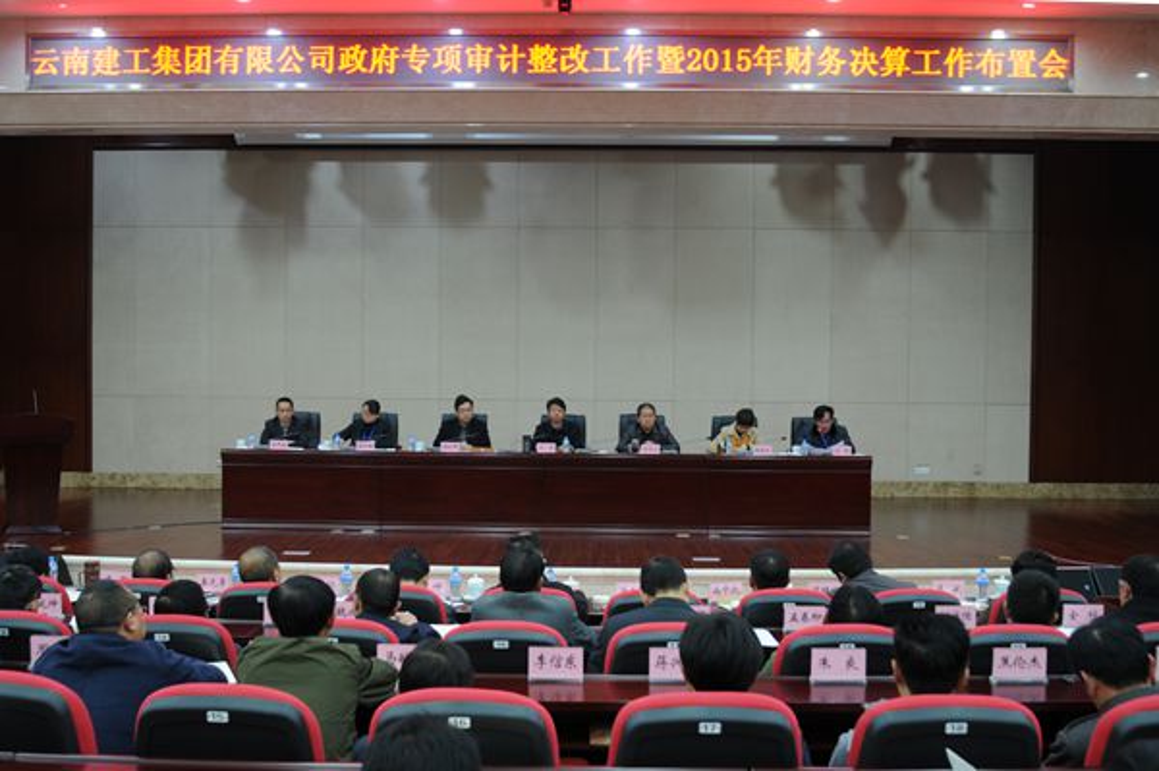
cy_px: 386
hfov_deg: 53.2
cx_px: 580
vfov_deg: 36.8
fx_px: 1158
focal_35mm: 36
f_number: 3.5
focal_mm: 24
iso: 250
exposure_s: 1/13
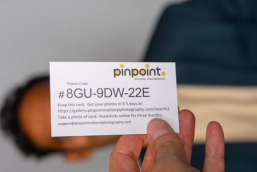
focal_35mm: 71
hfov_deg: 28.5
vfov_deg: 19.2
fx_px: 506
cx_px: 140
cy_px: 99
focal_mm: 50
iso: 200
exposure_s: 1/200
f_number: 5.6
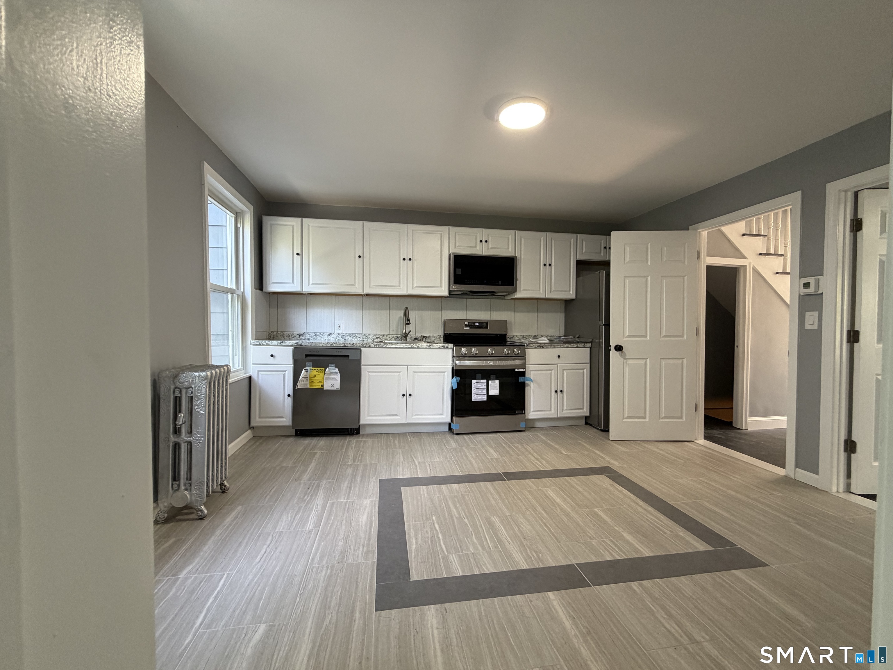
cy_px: 335
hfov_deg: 102.1
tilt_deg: -1.6
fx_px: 361
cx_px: 446
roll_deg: -0.4
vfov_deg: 85.7
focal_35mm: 14
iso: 200
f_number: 2.2
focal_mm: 2.22
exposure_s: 1/60
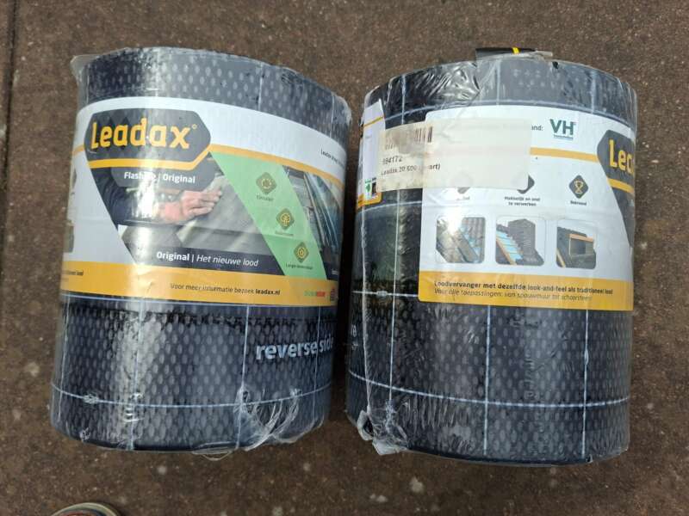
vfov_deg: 58.9
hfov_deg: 73.9
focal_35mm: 23
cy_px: 258
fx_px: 458
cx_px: 344
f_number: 1.8
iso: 50
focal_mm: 5.54
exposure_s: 1/1429
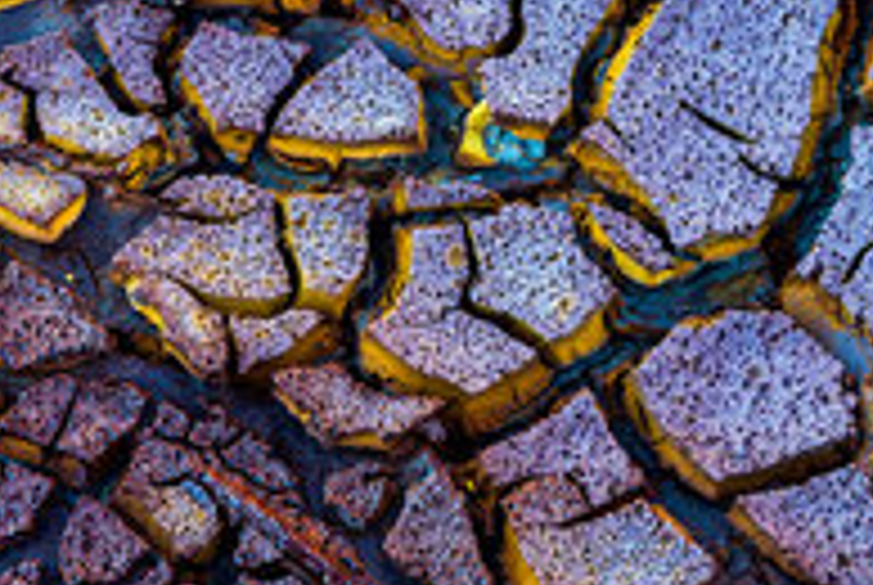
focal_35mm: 180
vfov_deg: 7.6
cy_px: 9
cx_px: 171
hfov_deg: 11.4
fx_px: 4372
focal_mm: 70
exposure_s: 3
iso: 100
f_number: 14
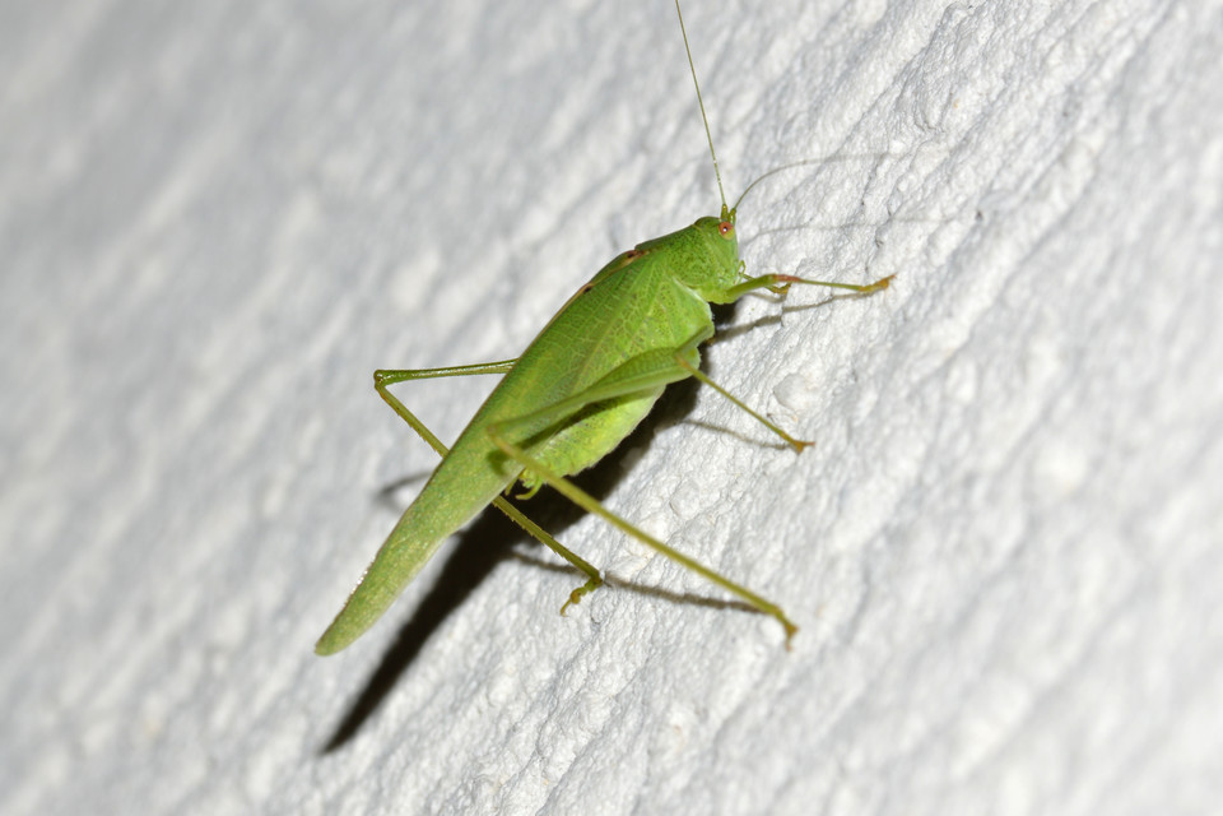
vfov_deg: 9.1
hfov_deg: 13.7
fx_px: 5095
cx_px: 612
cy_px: 408
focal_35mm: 150
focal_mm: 100
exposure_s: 1/200
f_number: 18
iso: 100
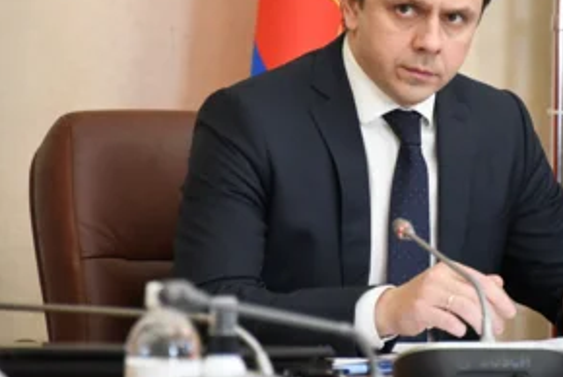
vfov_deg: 5.7
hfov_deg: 8.6
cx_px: 386
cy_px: 121
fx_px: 3757
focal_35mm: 240
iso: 2500
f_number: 5.6
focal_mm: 116
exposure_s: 1/80
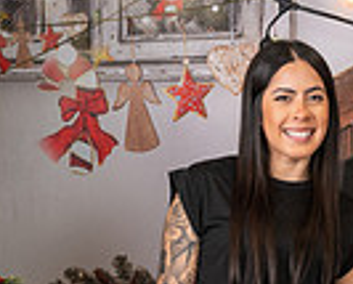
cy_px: 434
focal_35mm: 231
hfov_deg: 8.1
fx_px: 2419
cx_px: 590
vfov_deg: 6.6
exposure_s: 1/100
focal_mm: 50
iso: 100
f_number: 9
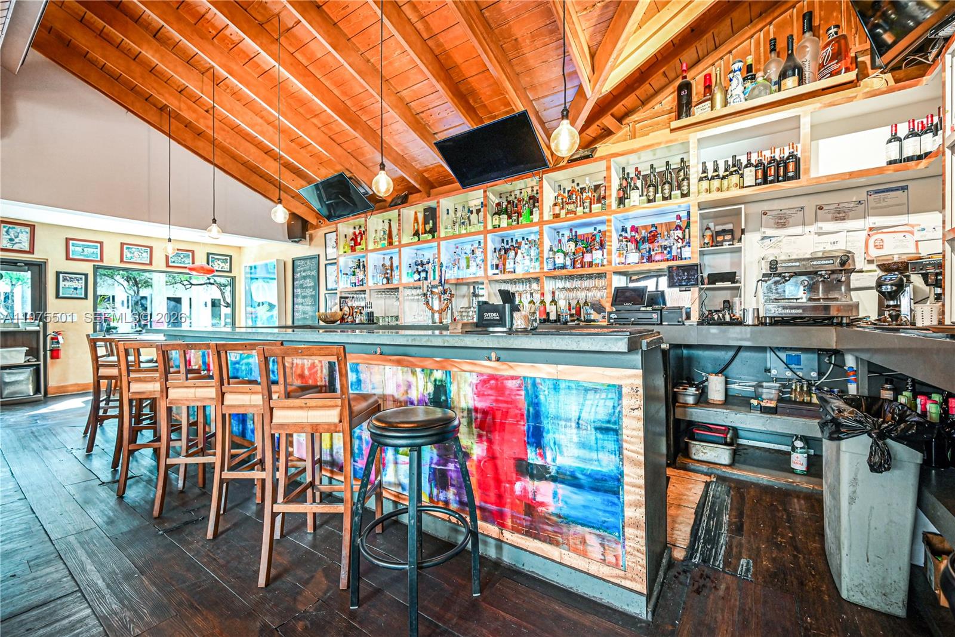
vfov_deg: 81.2
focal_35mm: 14
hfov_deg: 104.2
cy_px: 318
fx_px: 371
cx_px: 478
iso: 500
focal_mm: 14
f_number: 4
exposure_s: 1/15
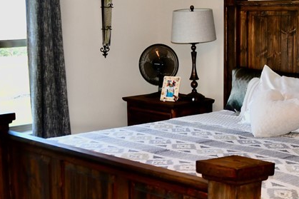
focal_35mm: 70
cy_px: 98
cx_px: 172
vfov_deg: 19.4
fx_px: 581
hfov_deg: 28.8
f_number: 3.5
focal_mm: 18
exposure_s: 1/125
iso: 360
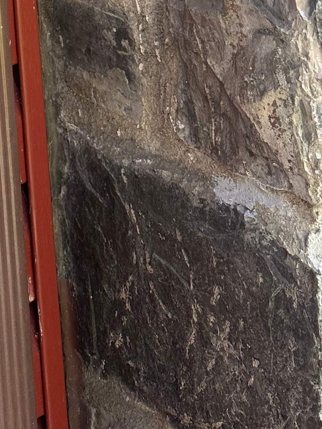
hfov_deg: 17.6
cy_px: -241
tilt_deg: -3.3
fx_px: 980
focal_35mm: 79
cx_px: -84
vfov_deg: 20.6
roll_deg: +4.4
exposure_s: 1/121
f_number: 1.78
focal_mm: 6.86
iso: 64
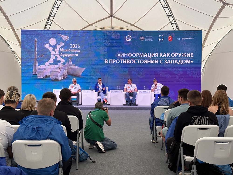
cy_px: 88
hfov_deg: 39.7
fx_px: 323
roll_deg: -0.6
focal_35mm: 48
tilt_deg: -2.4
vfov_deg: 30.3
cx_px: 116
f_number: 1.78
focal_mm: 6.86
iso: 40
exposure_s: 1/125
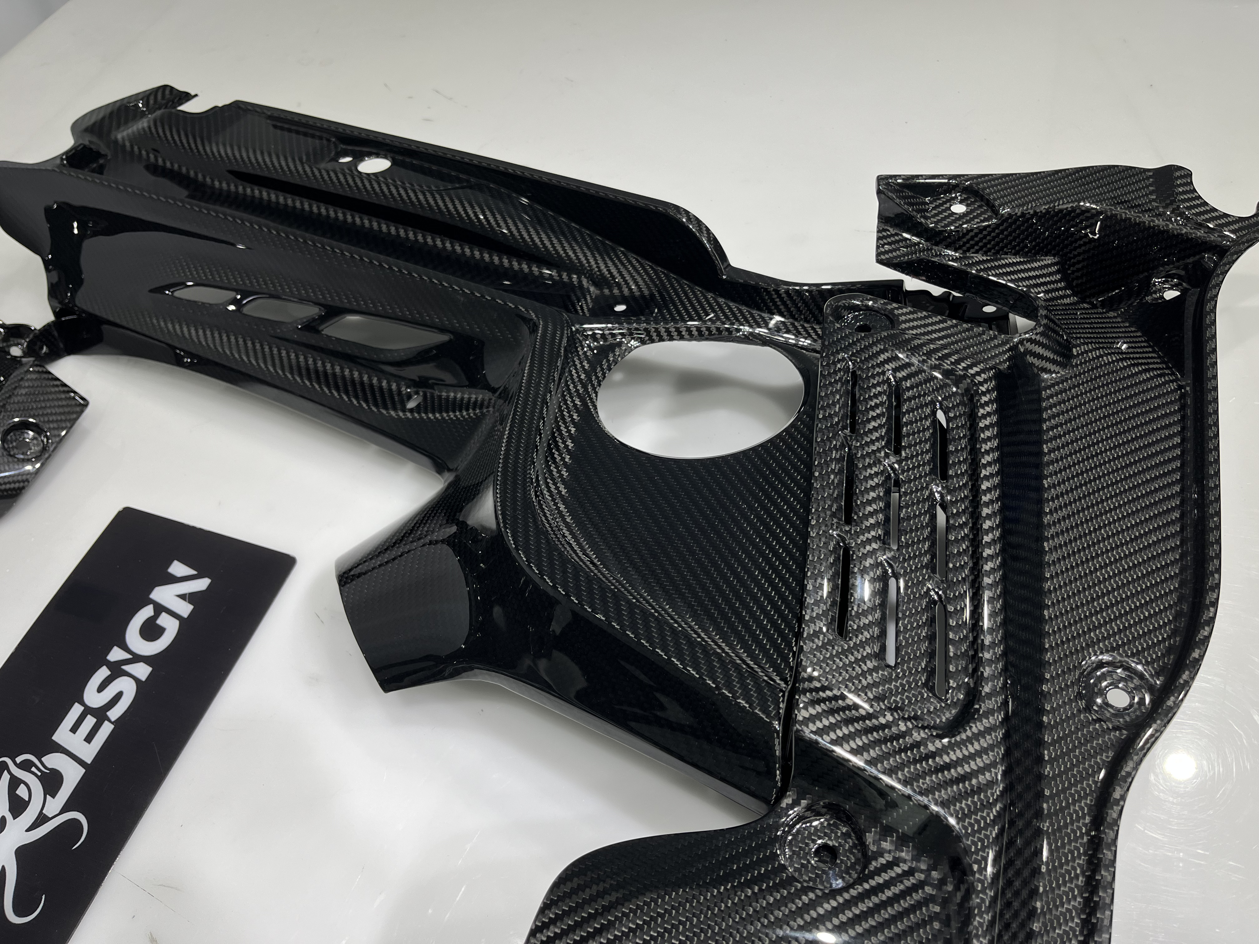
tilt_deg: -50.6
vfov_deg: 53.1
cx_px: 630
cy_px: 472
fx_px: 946
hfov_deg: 67.3
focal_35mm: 26
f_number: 1.6
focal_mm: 5.1
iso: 40
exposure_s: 1/207
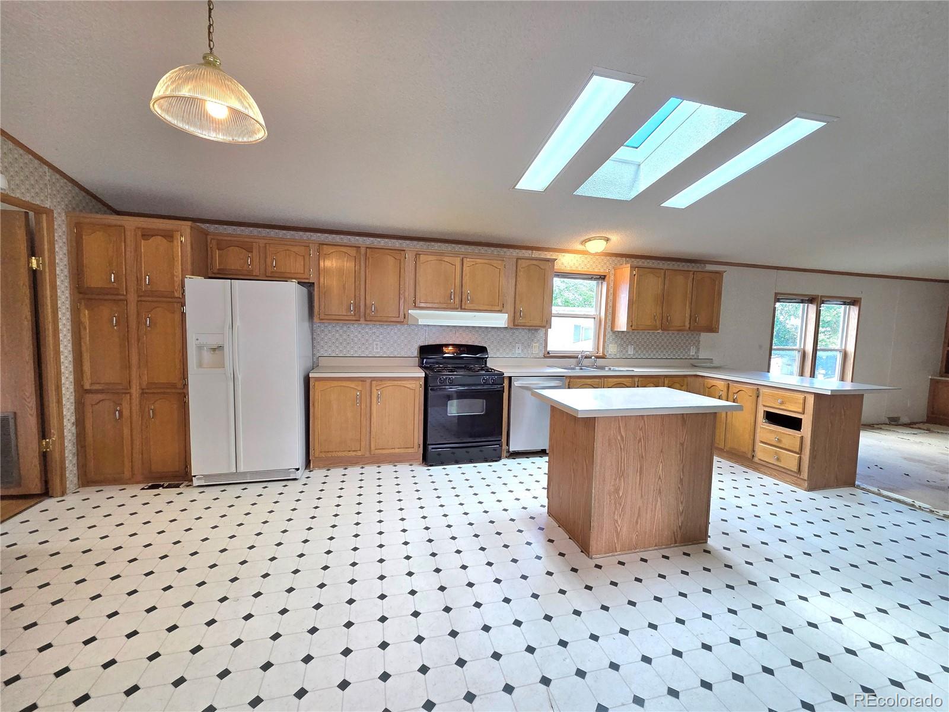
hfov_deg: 106.2
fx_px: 356
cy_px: 356
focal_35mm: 13
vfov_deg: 89.9
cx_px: 474
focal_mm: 2.2
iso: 200
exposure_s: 1/120
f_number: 2.2
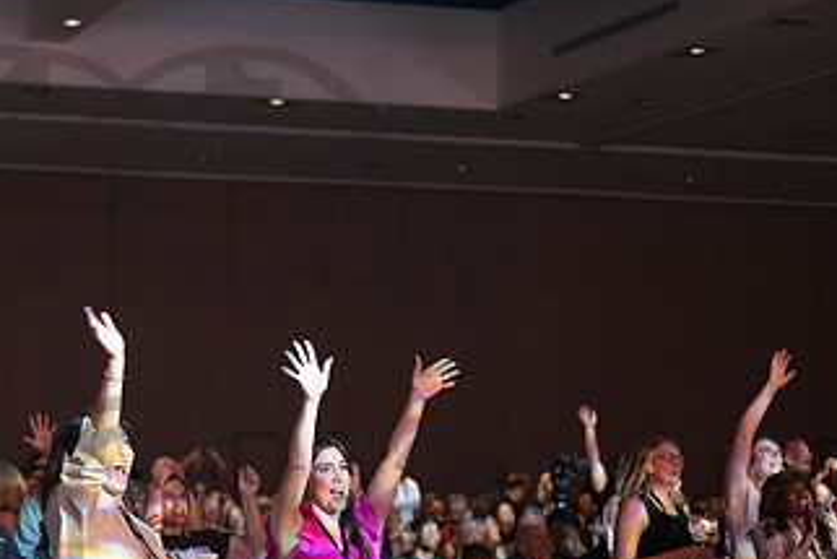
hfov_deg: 22.2
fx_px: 2093
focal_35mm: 90
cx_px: 127
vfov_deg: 15.1
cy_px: 477
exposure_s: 1/125
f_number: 1.8
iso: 2000
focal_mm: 50
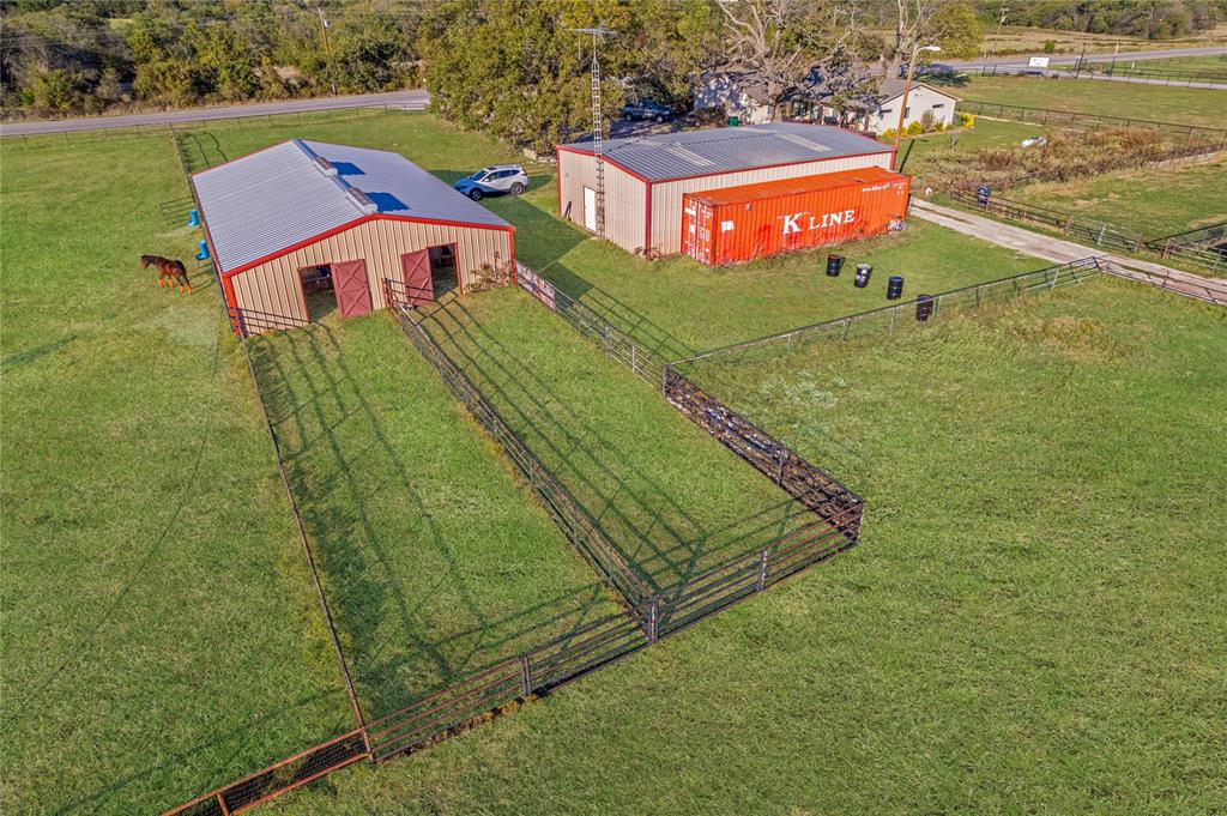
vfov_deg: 57.1
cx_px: 614
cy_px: 408
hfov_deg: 78.6
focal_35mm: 22
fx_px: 749
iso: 120
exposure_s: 1/50
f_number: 2.8
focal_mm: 8.38
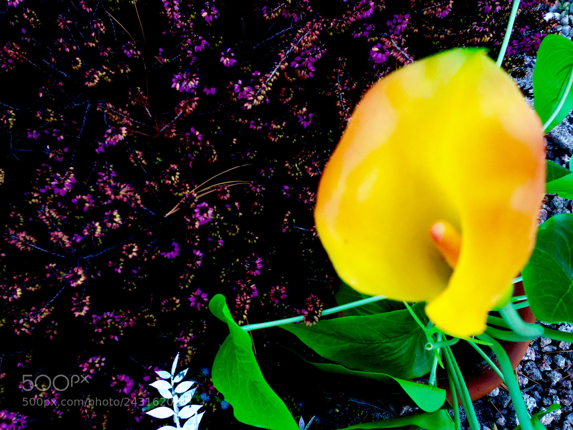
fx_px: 546
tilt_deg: -78.4
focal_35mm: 33
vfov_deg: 42.9
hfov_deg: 55.4
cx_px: 286
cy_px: 215
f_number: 2.4
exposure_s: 1/120
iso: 64
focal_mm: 4.12
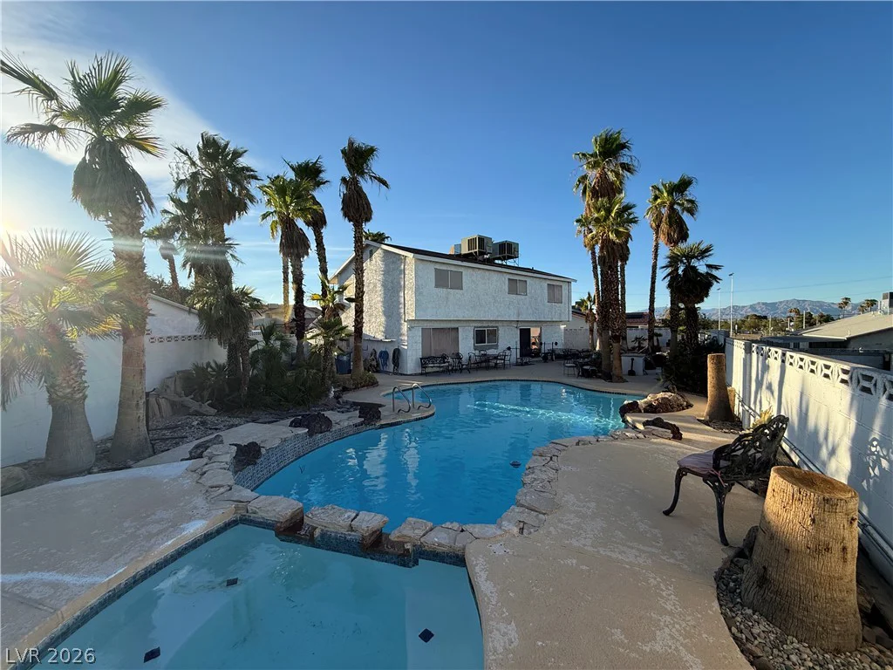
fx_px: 361
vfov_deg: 85.7
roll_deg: +0.8
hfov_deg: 102.1
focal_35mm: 14
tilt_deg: +0.1
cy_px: 335
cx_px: 446
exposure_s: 1/1125
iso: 50
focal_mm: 2.22
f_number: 2.2
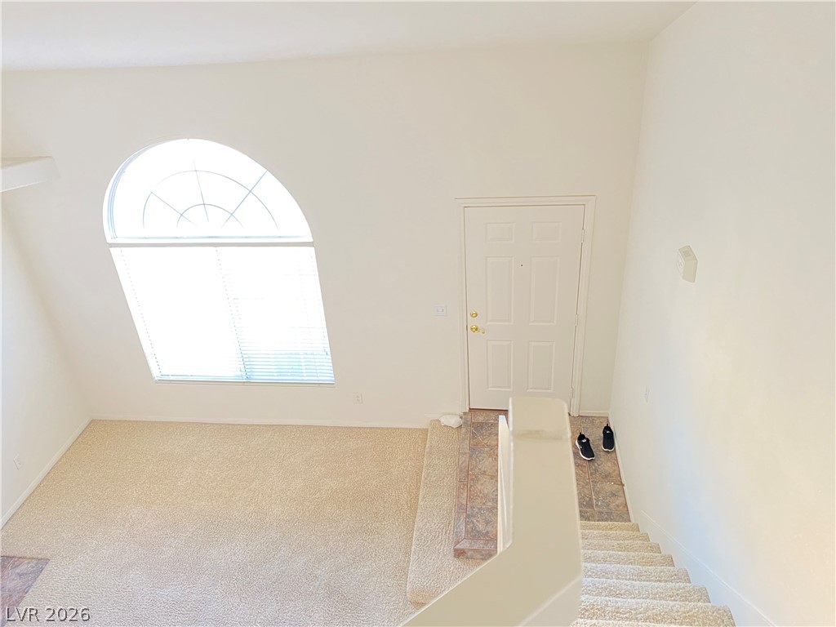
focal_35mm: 26
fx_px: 628
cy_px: 314
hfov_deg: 67.3
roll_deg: +3.8
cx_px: 418
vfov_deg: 53.1
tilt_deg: -29.8
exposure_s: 1/30
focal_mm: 4.25
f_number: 1.8
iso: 500
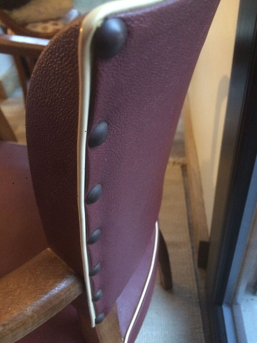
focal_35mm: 29
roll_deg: +6.9
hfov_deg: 48.2
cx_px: 128
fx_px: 287
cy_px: 172
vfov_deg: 61.7
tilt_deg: -42.4
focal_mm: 4.15
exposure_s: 1/17
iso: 500
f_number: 2.2
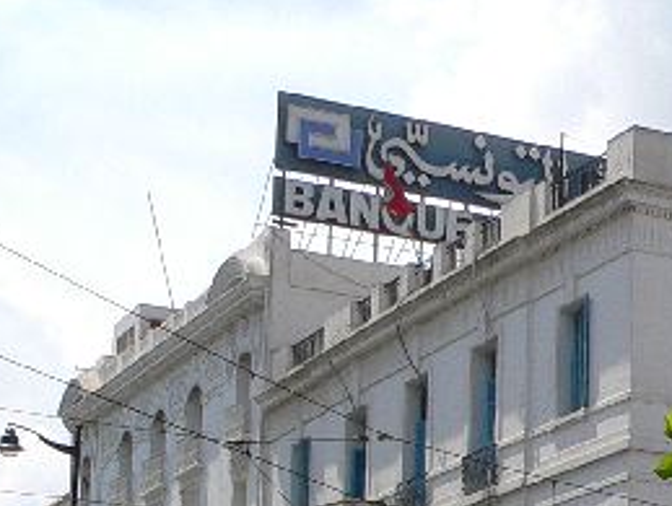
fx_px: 2158
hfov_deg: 16.6
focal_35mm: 111
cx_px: 913
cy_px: 768
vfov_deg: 12.7
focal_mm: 6
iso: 80
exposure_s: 1/500
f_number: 5.6
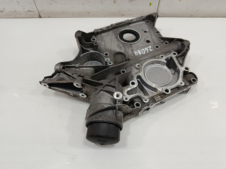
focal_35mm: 24
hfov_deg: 71.6
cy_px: 84
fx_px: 157
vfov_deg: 56.8
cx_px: 113
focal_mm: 5.24
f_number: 1.7
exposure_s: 1/100
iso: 1053
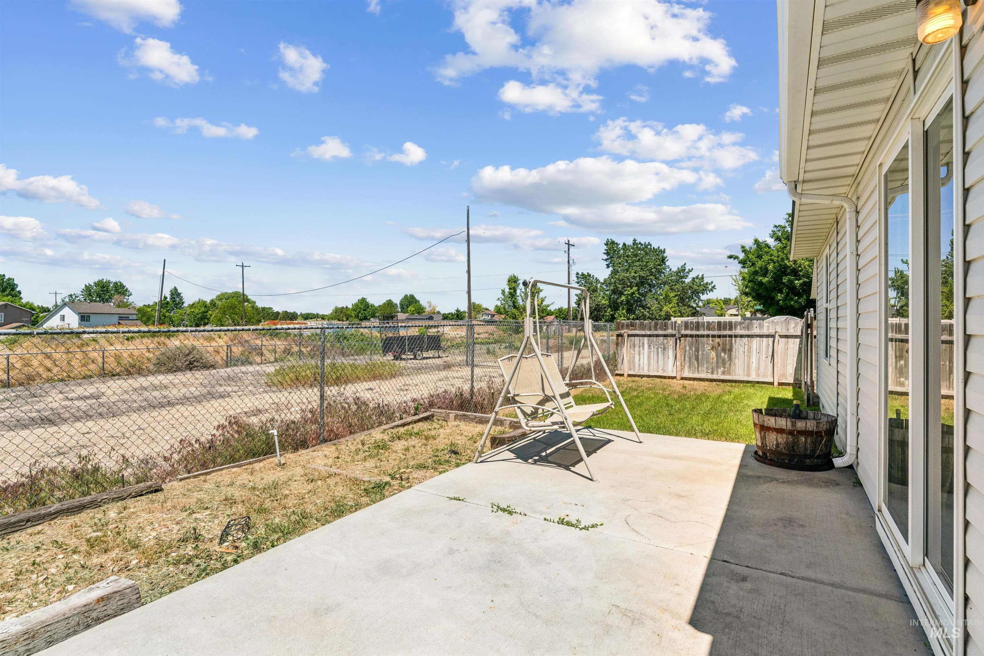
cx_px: 492
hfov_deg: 92.9
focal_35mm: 17
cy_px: 328
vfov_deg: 70.1
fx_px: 467
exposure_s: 1/500
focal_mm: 17.1
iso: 400
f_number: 13
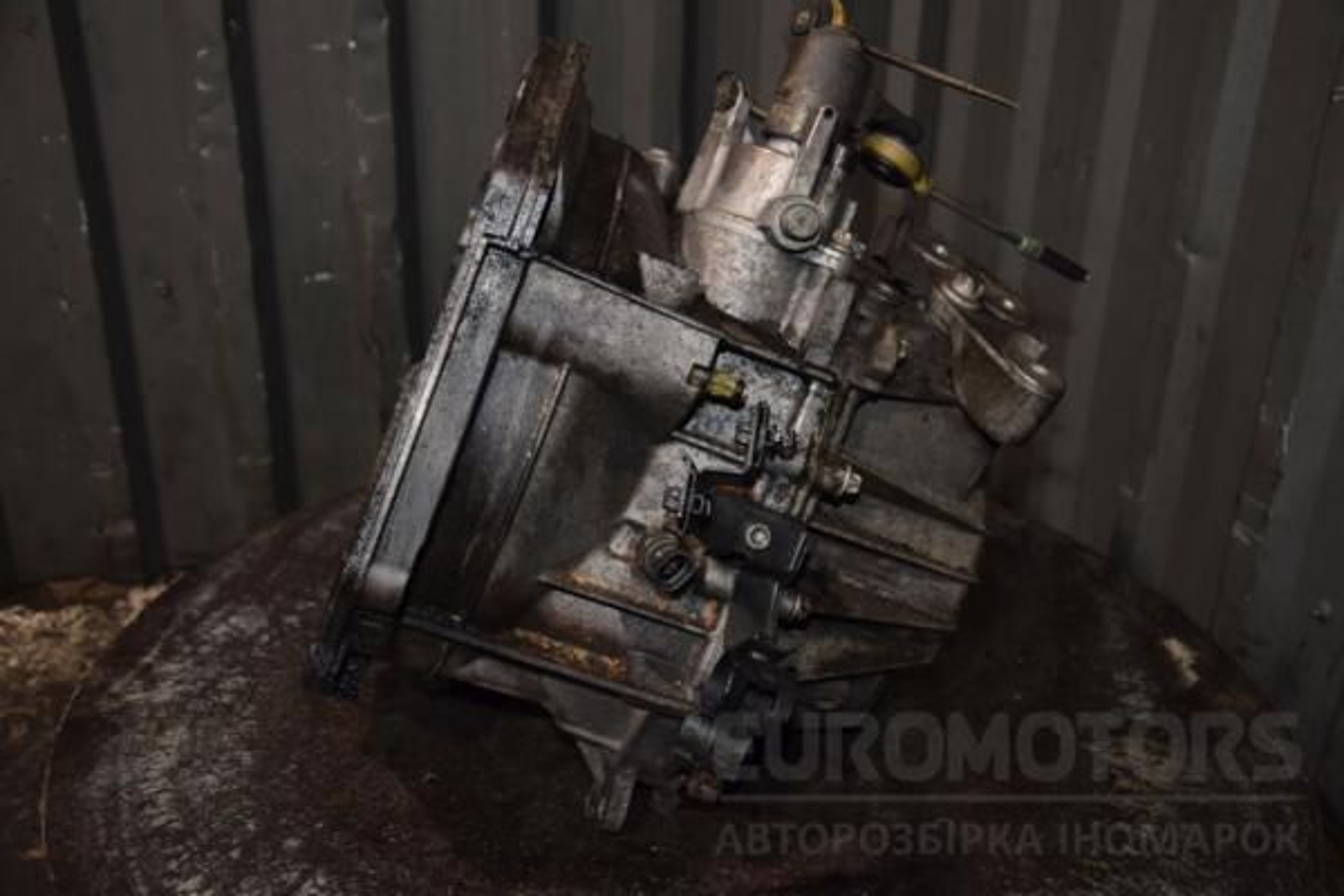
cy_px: 448
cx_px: 672
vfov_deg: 35.5
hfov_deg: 51.3
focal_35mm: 38
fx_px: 1400
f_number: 4
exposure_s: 1/100
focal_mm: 25
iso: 800
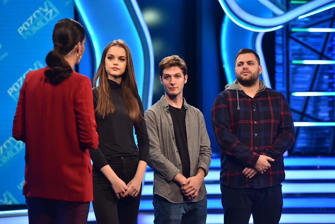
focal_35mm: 135
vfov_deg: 10.2
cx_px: 168
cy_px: 112
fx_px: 1256
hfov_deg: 15.2
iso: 1000
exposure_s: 1/400
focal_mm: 135
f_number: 4.5
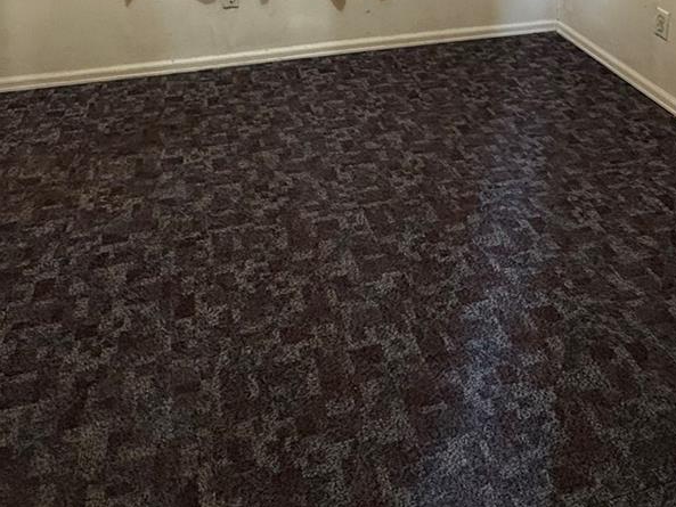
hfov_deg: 53.9
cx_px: 364
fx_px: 664
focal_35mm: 34
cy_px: -105
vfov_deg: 33.7
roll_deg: +0.0
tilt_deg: -9.9
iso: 400
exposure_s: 1/60
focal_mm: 2.22
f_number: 2.2
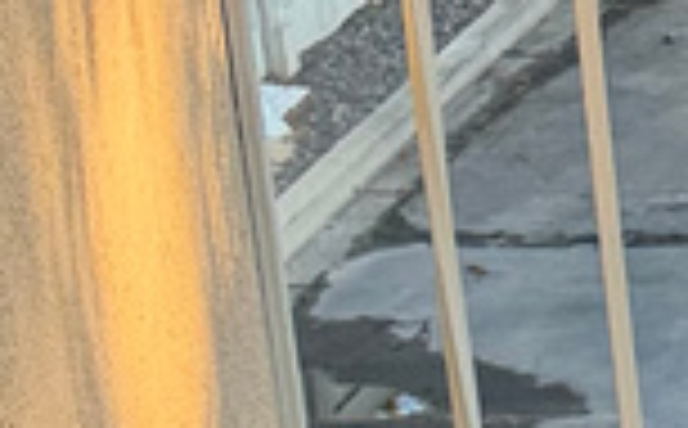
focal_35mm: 256
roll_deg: -1.0
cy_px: 879
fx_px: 4791
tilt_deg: -25.9
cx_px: 1970
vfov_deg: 5.0
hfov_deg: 7.4
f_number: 1.78
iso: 80
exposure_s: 1/172
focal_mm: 6.76
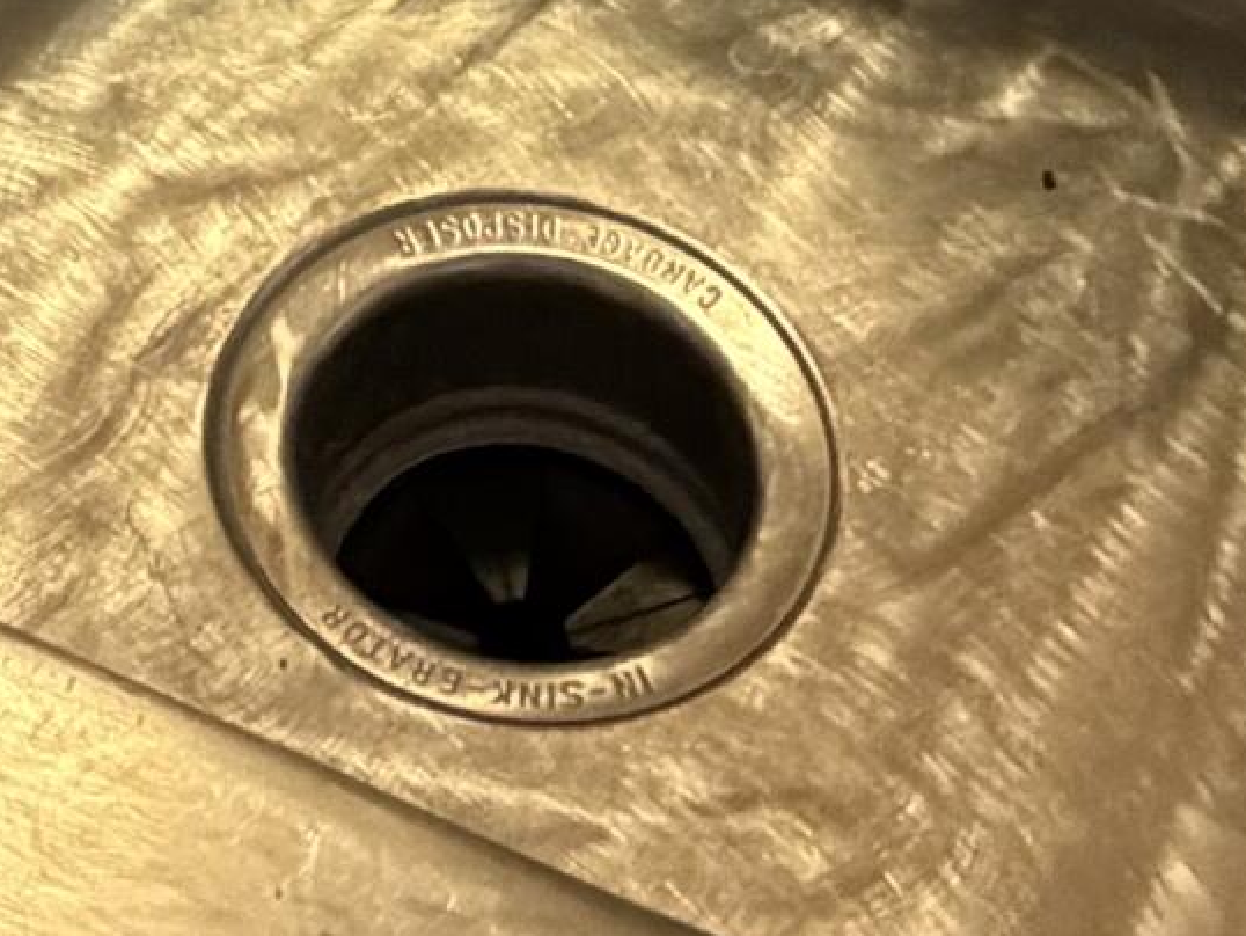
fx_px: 2809
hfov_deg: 24.7
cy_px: -1330
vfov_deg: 13.6
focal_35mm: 78
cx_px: 271
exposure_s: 1/60
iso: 640
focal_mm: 2.22
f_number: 2.2
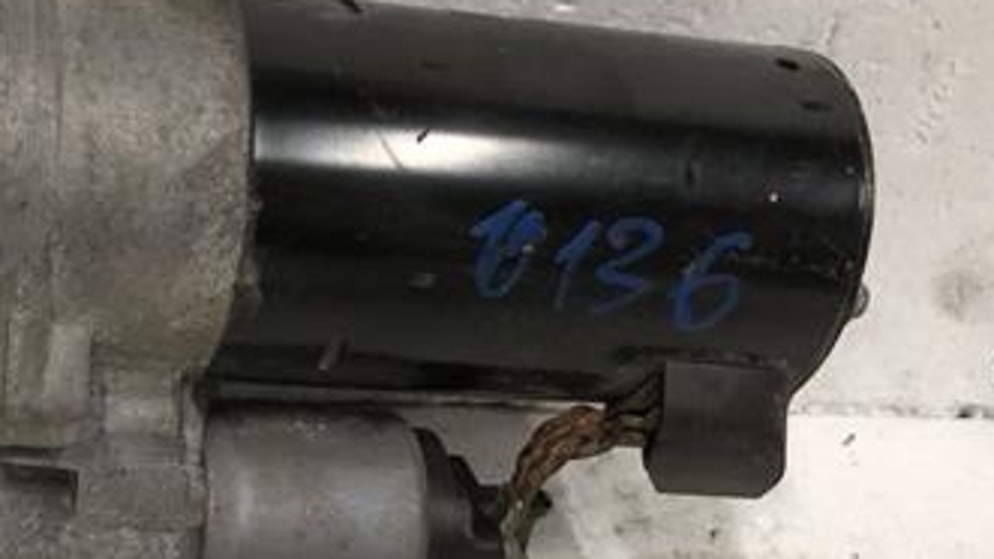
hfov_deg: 34.5
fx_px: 1555
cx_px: 210
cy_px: 538
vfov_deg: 19.8
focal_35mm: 59
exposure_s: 1/25
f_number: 1.8
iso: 32
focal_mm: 3.99
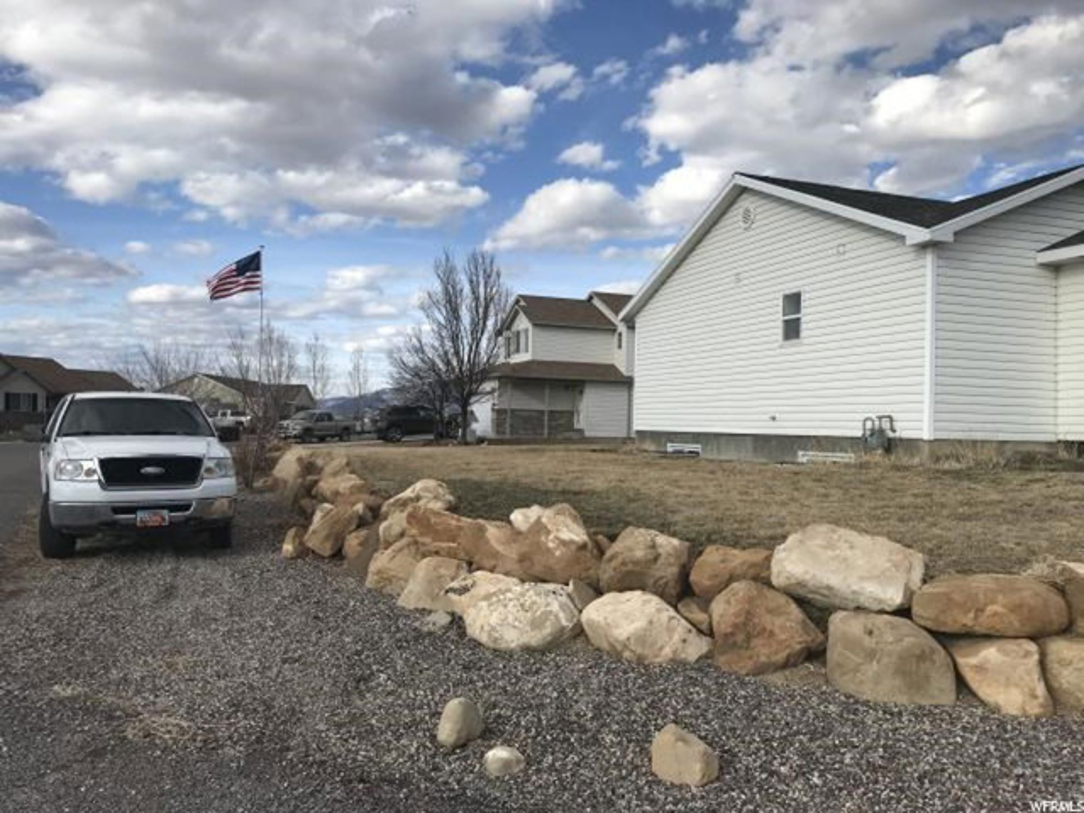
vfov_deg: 49.7
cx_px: 542
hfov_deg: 63.4
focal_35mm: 28
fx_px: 877
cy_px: 406
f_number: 1.8
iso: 20
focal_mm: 3.99
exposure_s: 1/2591
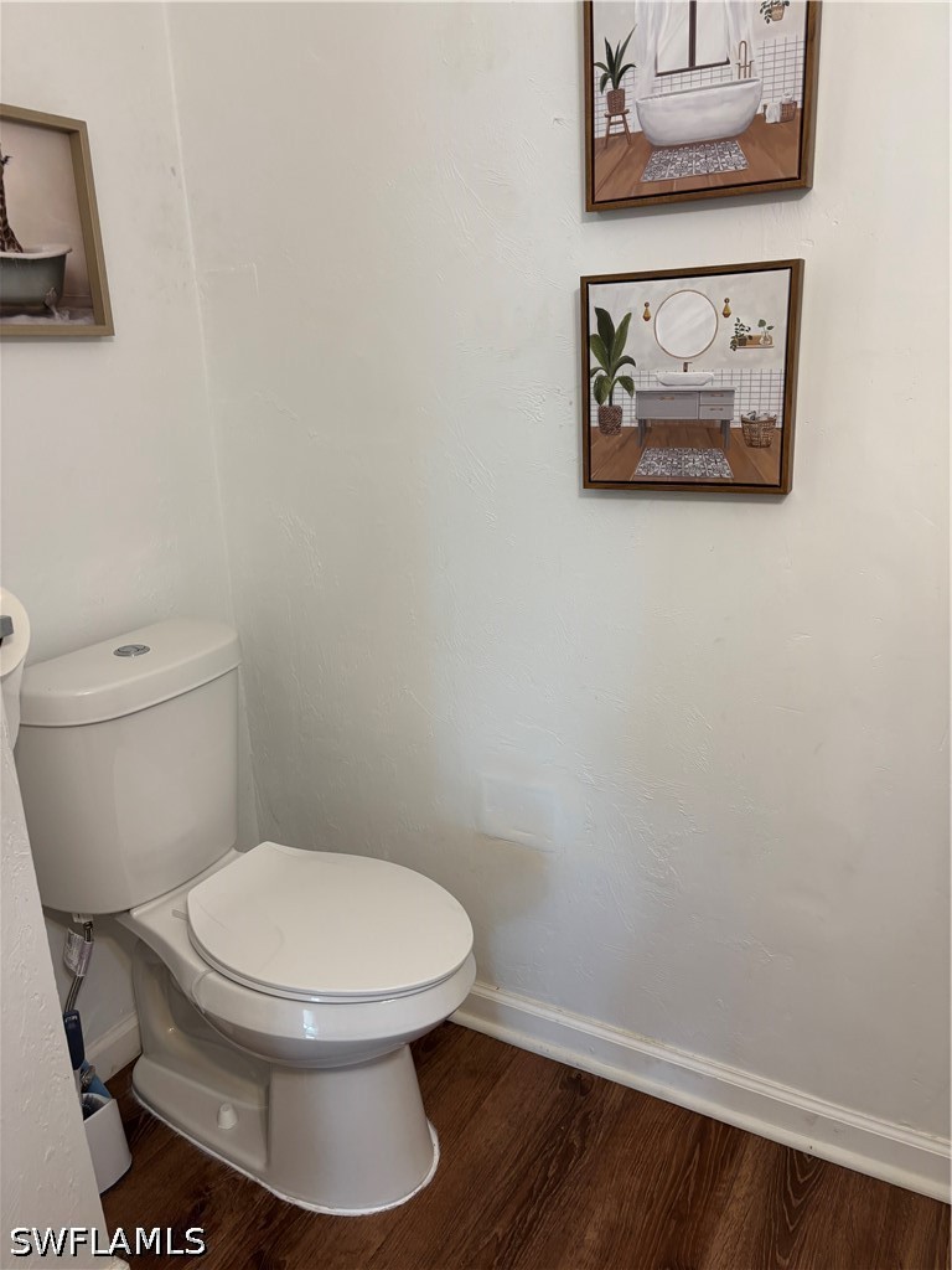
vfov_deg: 67.3
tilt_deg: -17.7
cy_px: 635
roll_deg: +2.8
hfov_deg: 53.1
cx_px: 476
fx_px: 953
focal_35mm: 26
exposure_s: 1/60
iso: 100
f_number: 1.6
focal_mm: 5.96
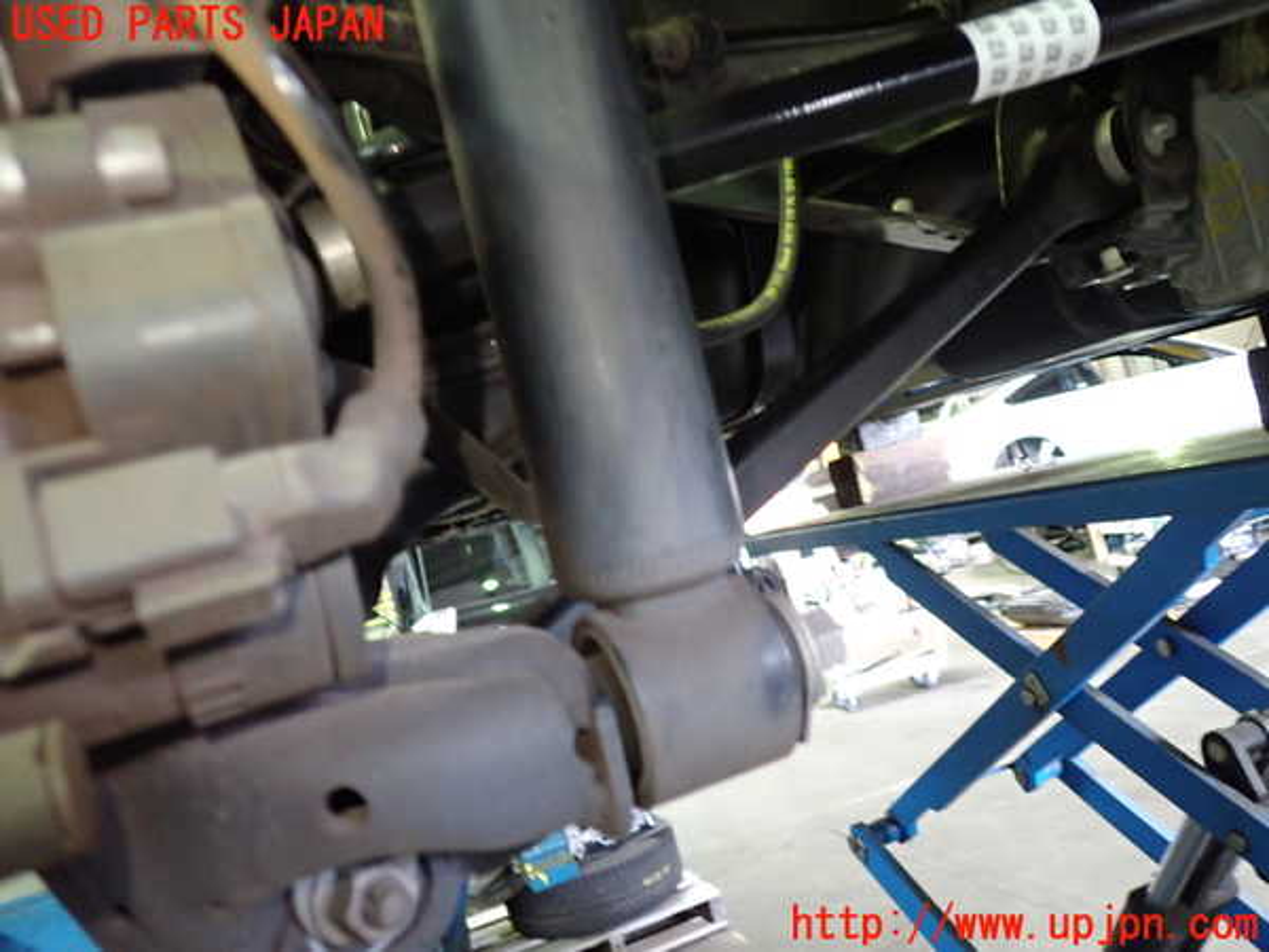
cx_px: 634
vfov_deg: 46.8
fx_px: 1100
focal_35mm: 30
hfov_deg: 60.0
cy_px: 476
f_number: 2.3
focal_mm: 5.4
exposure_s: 1/30
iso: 640
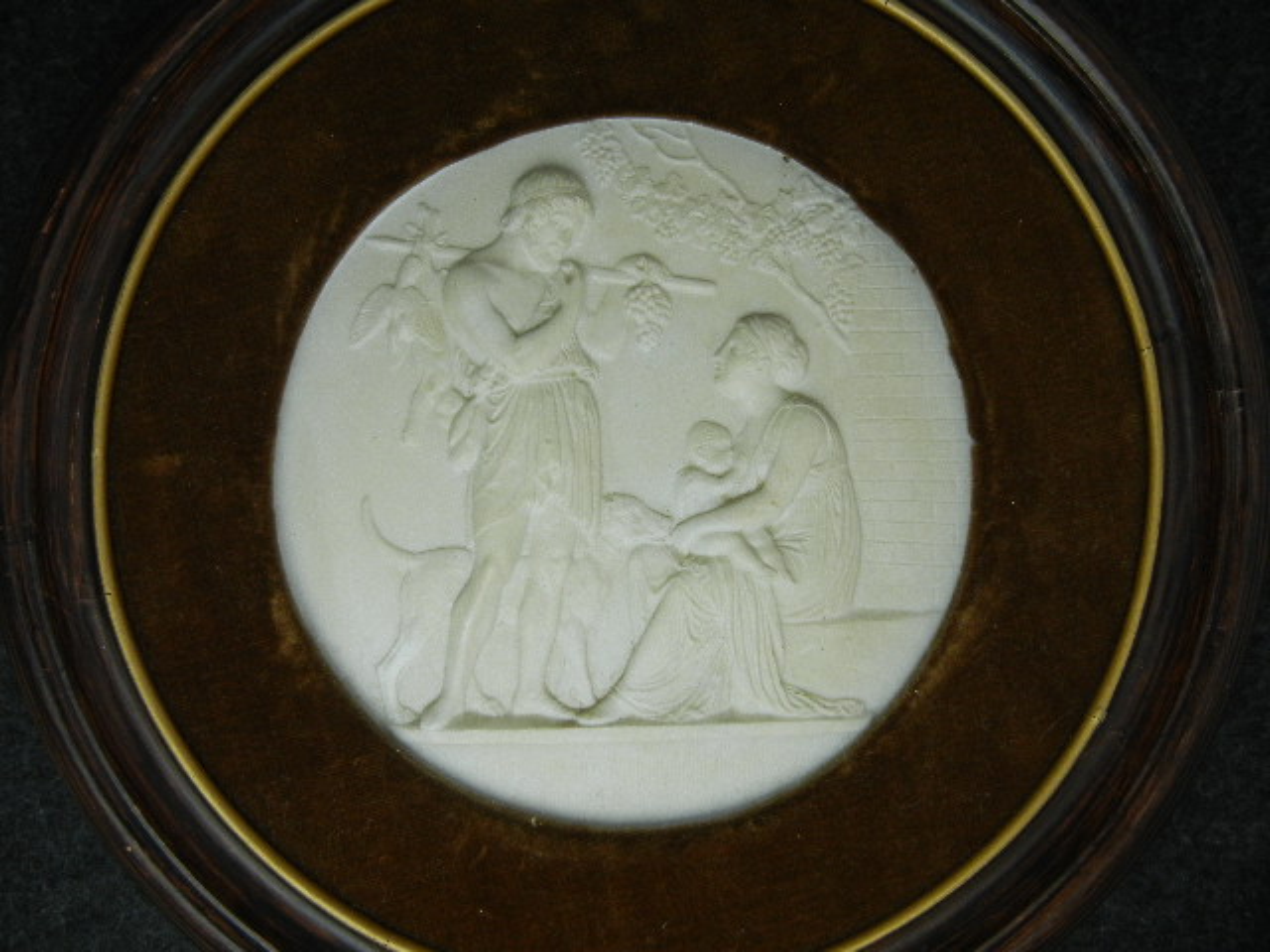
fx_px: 1101
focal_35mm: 30
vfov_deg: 46.8
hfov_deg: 60.0
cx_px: 635
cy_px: 476
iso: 400
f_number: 3.5
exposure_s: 1/59.1
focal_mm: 5.4
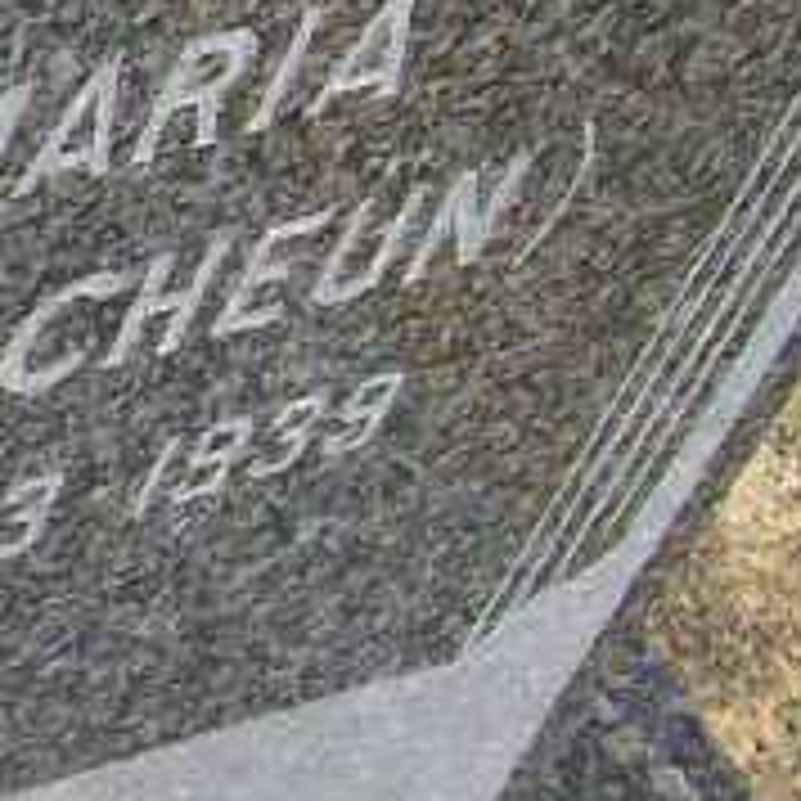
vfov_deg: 8.2
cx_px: -936
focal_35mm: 214
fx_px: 5602
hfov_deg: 7.7
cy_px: 351
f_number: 4.8
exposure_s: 1/596
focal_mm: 6
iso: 80
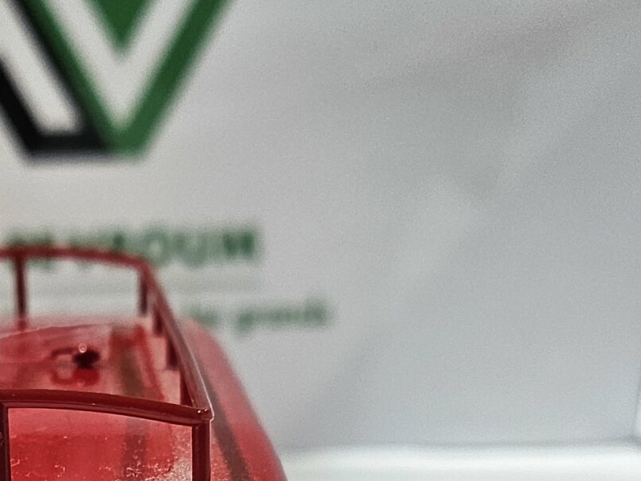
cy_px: 628
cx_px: 1
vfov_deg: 18.1
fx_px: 1407
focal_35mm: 76
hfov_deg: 24.5
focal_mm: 5
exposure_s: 1/100
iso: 125
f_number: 1.8
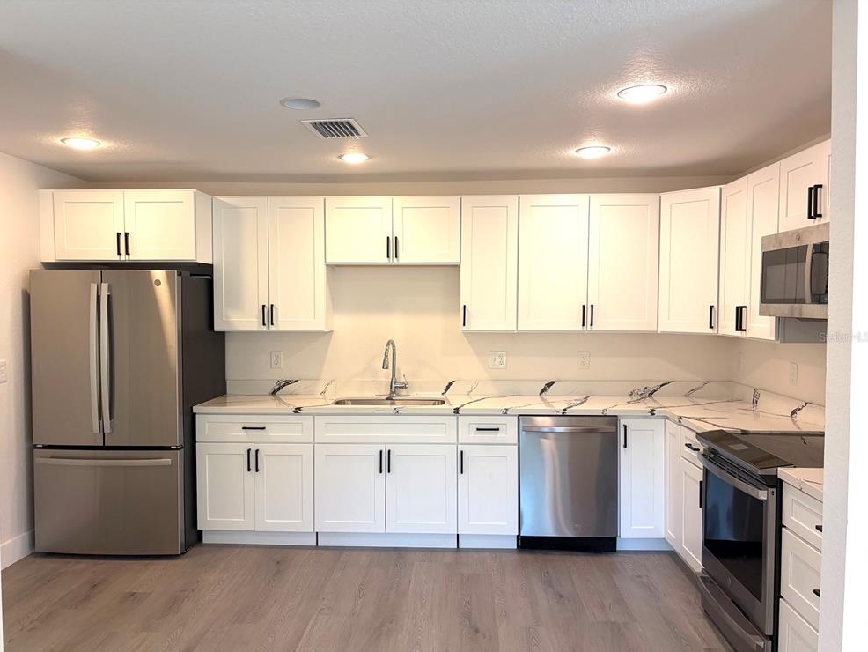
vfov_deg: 51.4
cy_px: 337
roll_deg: +1.2
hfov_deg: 65.3
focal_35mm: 27
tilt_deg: -1.8
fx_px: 677
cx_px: 422
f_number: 1.6
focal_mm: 5.96
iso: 100
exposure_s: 1/235
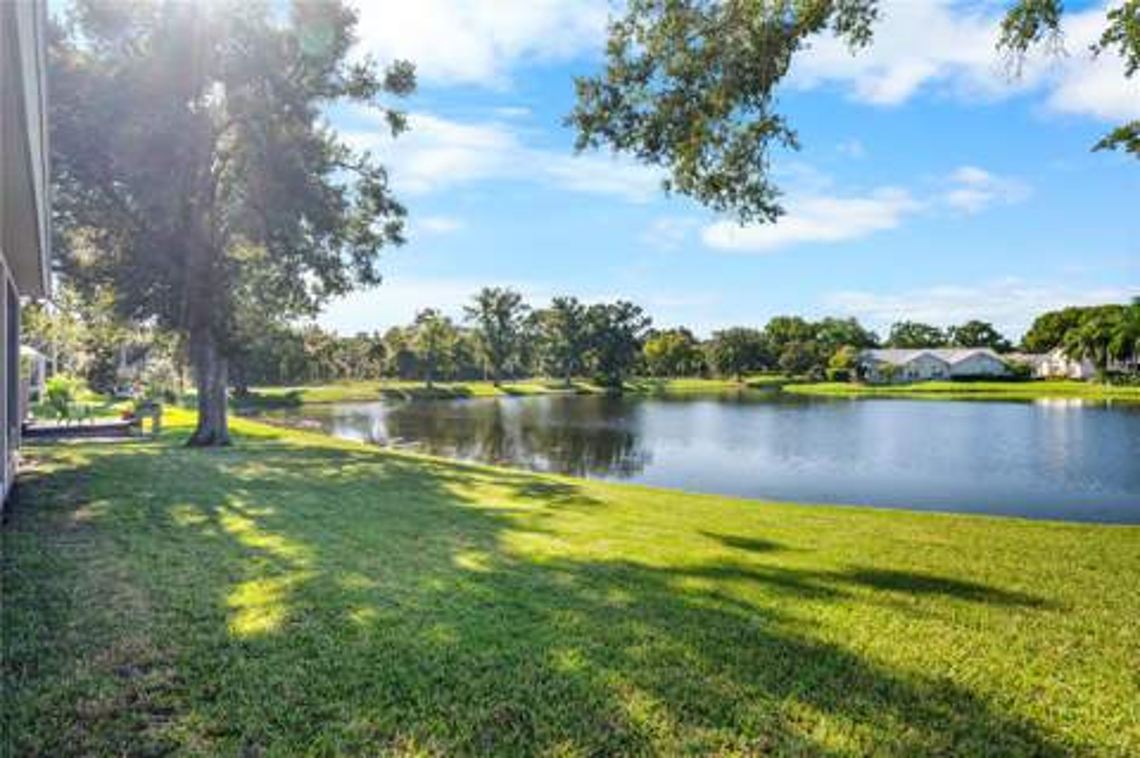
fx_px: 506
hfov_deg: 96.8
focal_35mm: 16
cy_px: 379
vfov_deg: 73.6
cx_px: 570
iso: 320
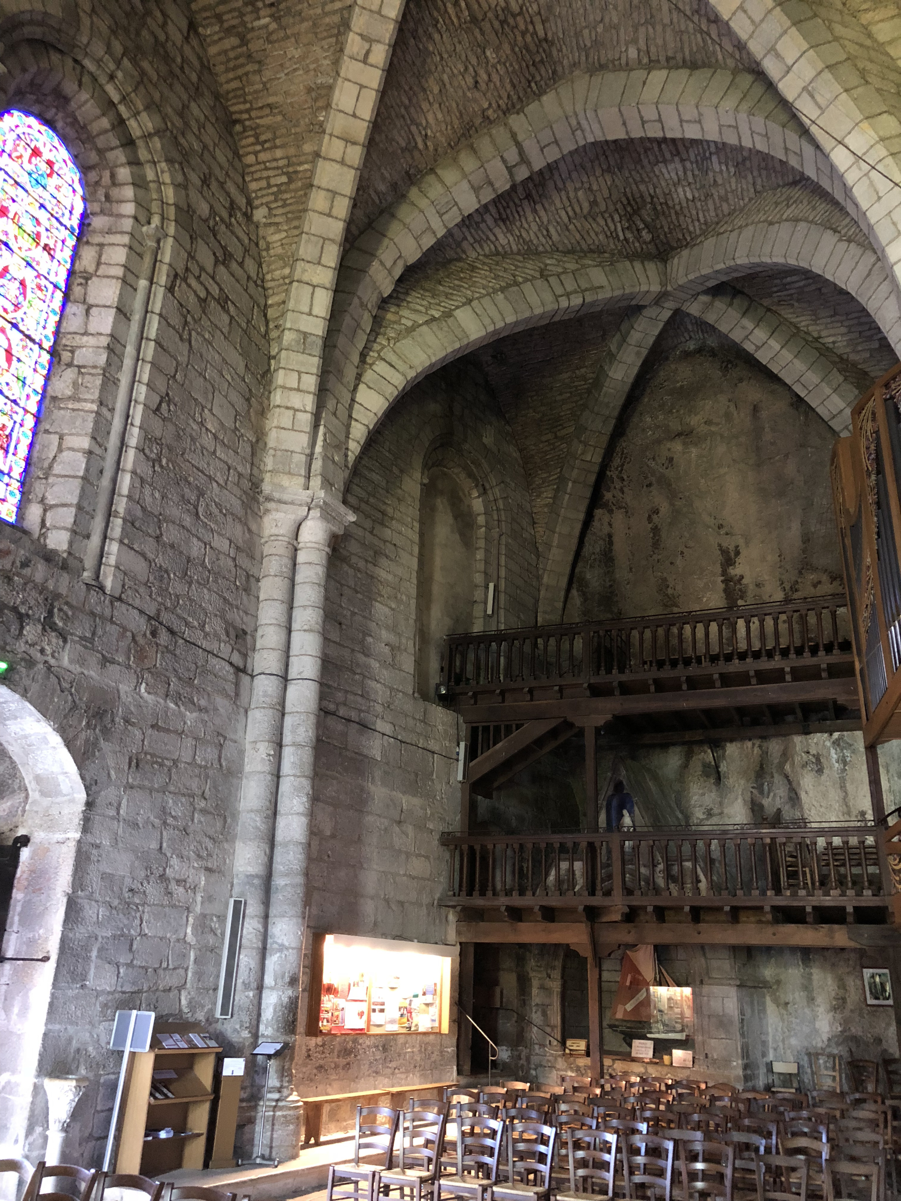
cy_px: 600
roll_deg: -2.2
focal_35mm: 28
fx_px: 972
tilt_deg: +22.1
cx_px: 450
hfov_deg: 49.7
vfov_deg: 63.4
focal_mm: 4
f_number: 1.8
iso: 125
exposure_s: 1/4
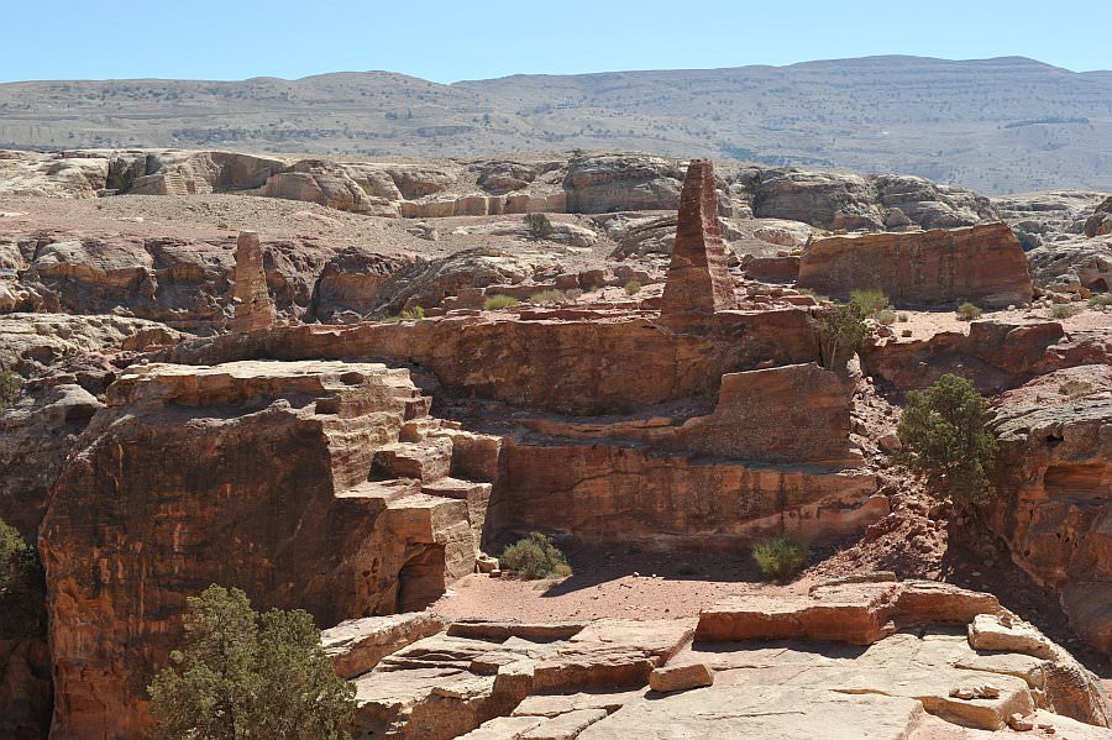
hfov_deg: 41.1
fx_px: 1482
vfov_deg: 28.0
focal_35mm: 48
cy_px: 370
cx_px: 556
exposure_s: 1/320
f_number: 9
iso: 200
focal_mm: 48
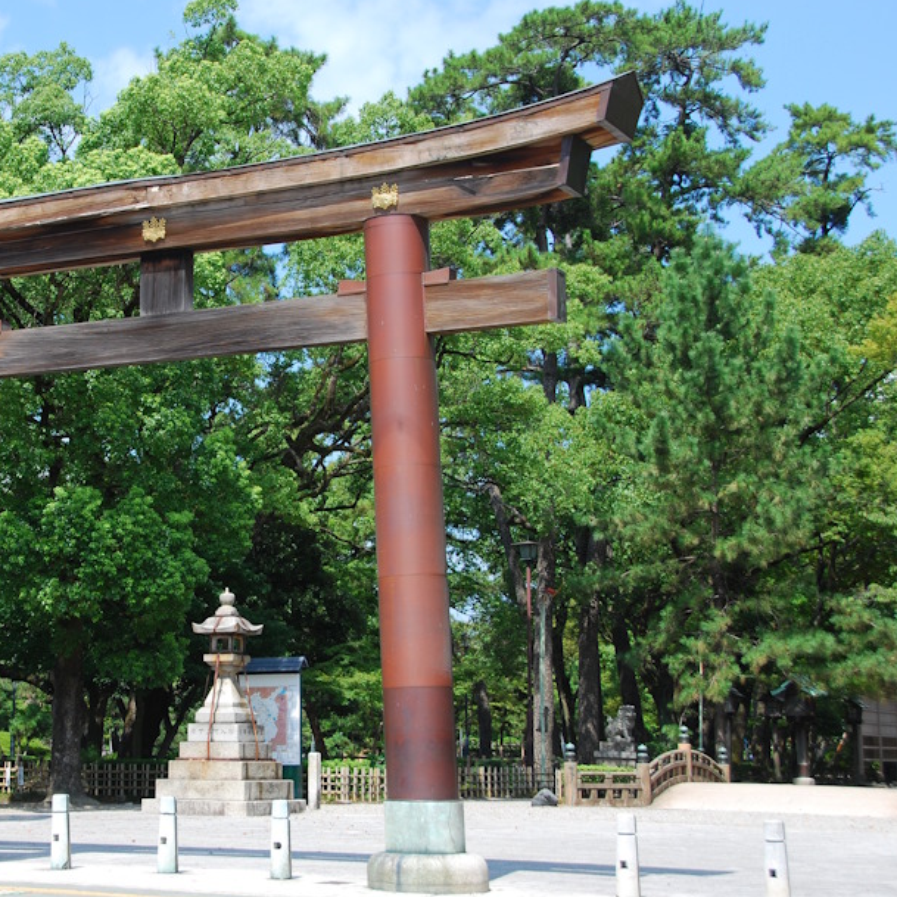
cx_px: 227
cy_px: 462
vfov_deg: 26.5
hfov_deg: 26.2
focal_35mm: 65
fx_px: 1906
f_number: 7.1
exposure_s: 1/200
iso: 100
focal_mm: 32
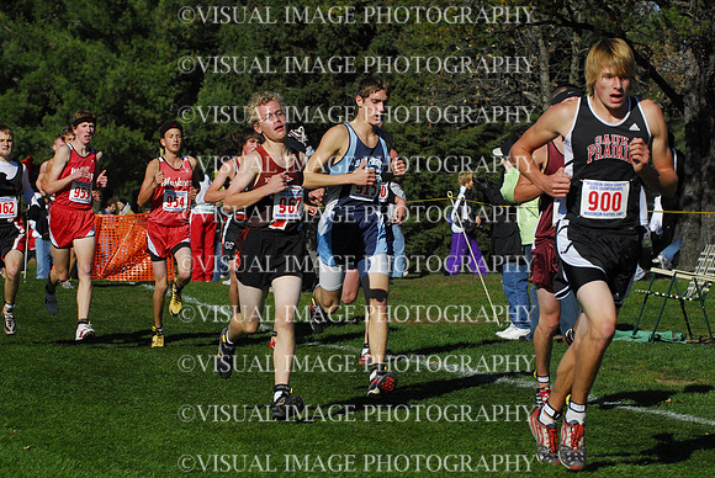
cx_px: 358
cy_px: 239
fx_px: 3280
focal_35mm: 165
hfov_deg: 12.4
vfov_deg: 8.3
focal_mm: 110
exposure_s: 1/1600
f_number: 7.1
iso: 400
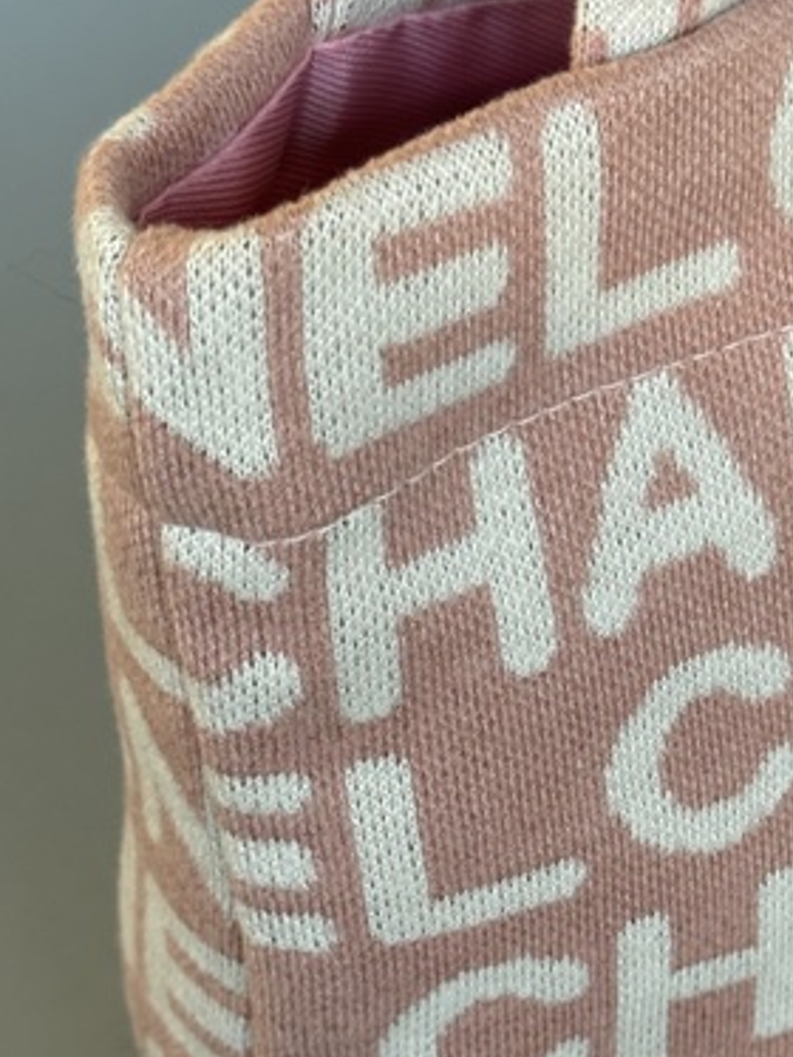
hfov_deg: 14.3
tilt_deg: -37.1
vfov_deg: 19.0
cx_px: 612
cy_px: 706
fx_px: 3144
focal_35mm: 103
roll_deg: -0.6
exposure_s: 1/111
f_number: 1.78
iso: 100
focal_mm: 6.76
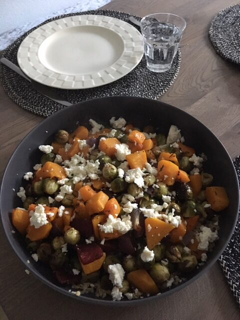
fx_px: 268
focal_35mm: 29
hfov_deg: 48.2
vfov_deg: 61.7
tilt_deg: -53.0
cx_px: 120
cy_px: 160
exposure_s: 1/17
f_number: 2.2
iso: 320
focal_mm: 4.15
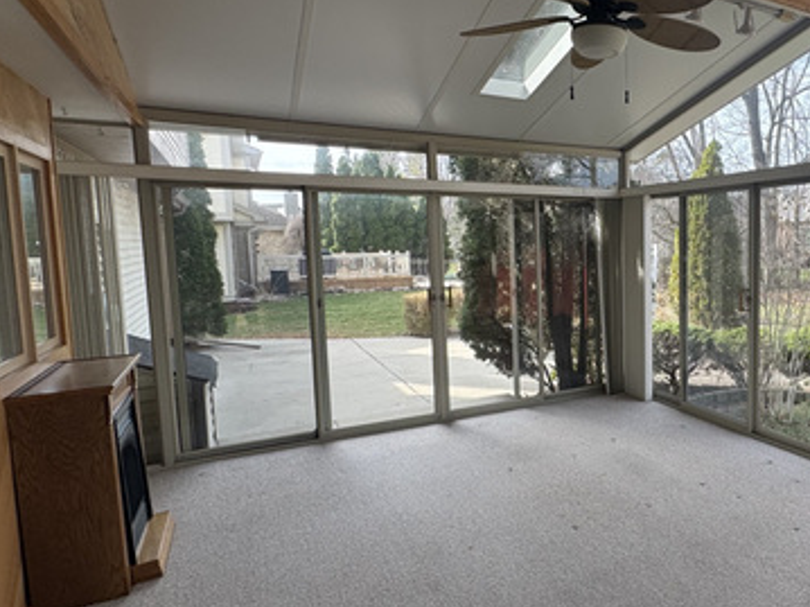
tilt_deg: -6.0
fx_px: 608
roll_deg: +0.6
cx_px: 655
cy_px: 298
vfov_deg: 53.0
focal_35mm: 26
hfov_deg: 61.4
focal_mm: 2.22
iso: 40
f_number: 2.2
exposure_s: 1/384
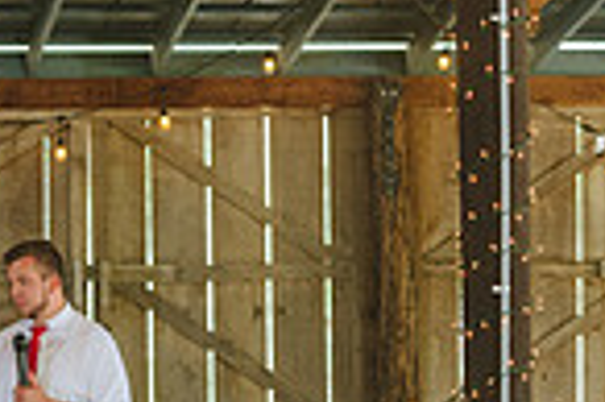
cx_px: -120
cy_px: 392
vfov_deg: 4.9
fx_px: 4667
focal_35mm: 278
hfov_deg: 7.4
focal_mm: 70
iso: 500
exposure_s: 1/100
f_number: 2.8
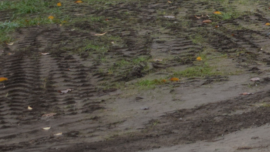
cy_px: -35
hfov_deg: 9.2
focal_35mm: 222
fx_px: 1590
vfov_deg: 5.4
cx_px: 524
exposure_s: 1/800
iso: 1000
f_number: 5
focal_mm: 35
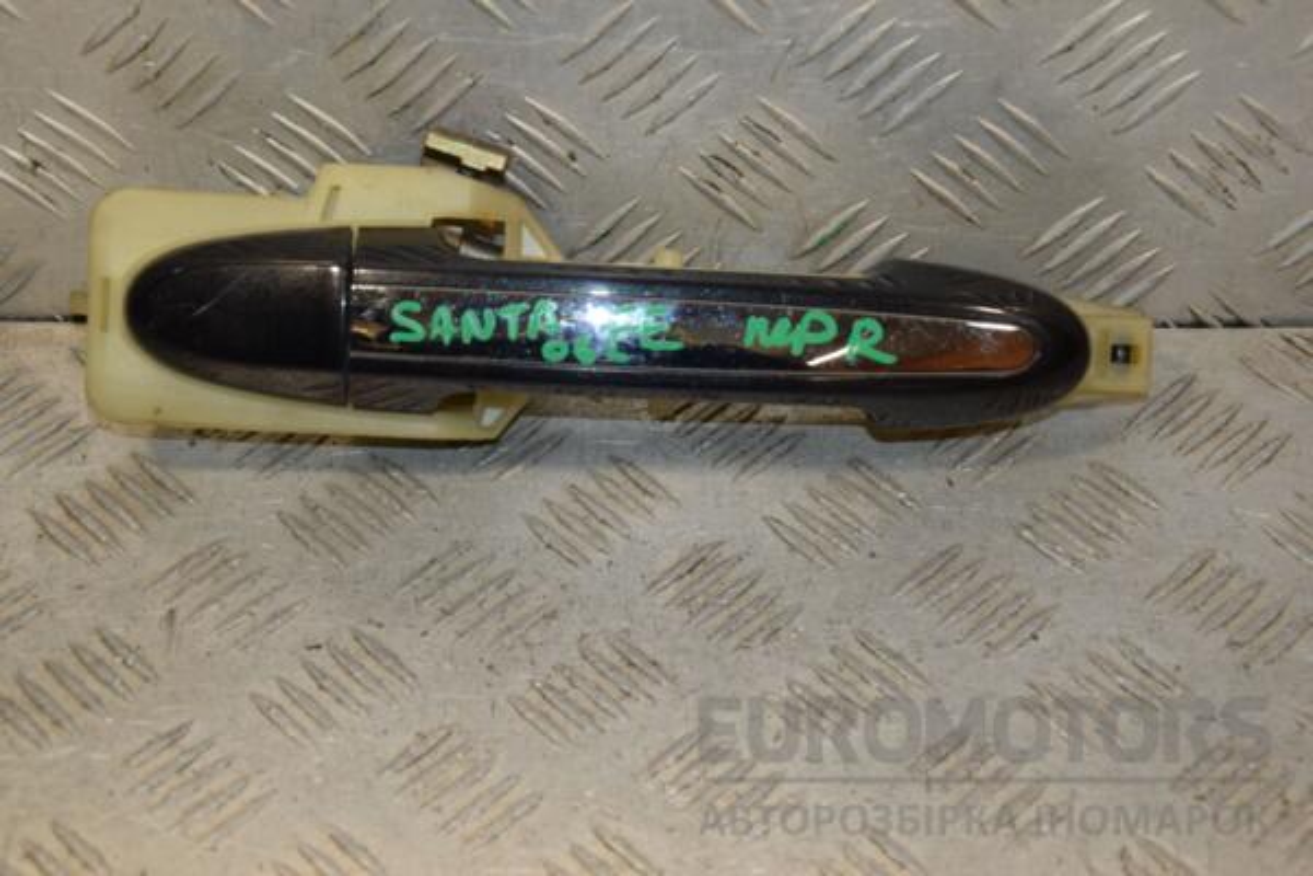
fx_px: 3173
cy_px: 438
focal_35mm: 87
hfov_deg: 23.4
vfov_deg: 15.7
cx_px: 656
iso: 800
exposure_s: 1/200
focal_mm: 58
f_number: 7.1
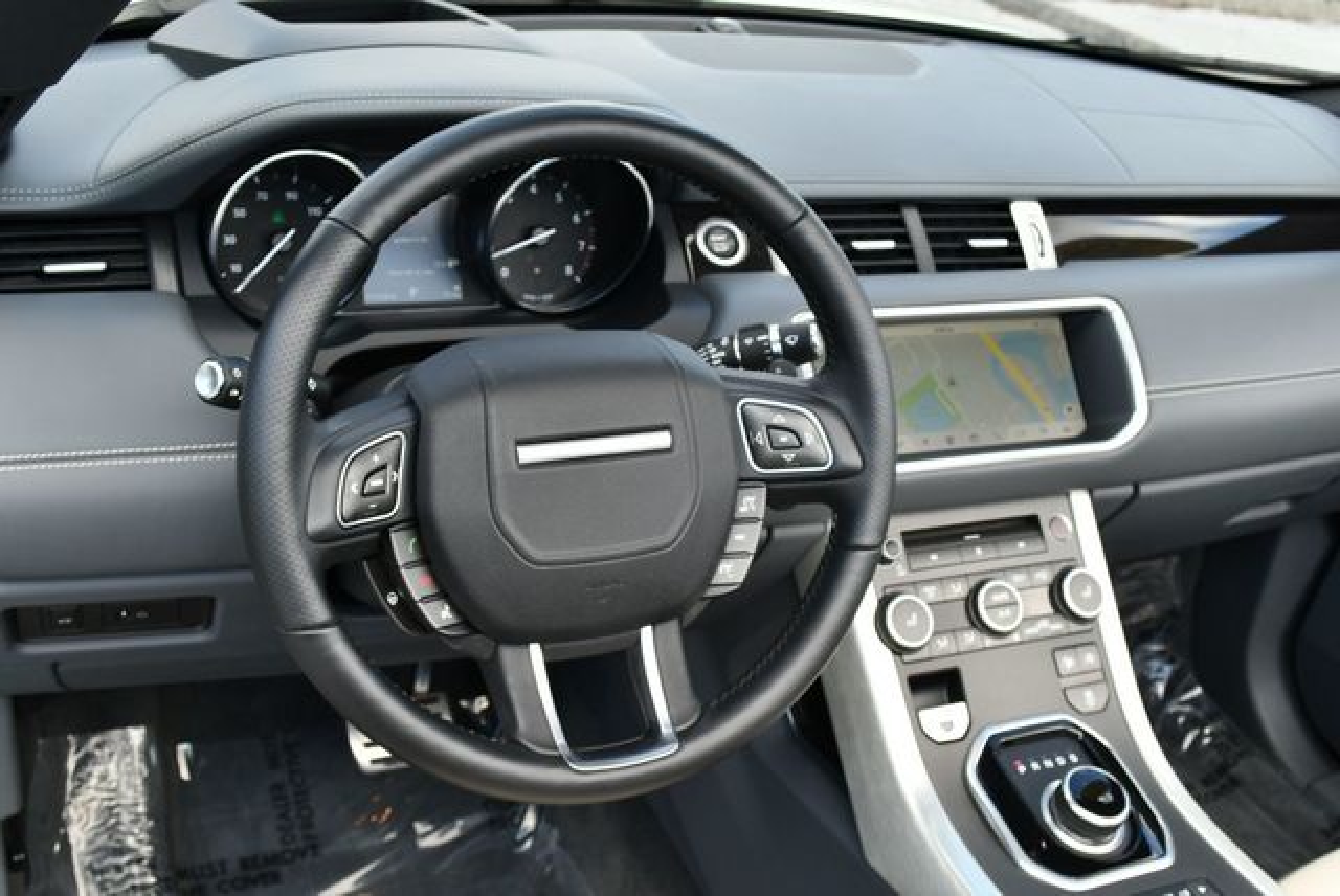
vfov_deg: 33.5
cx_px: 670
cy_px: 448
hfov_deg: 48.4
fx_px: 1490
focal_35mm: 40
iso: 360
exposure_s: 1/250
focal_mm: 20
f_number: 5.6
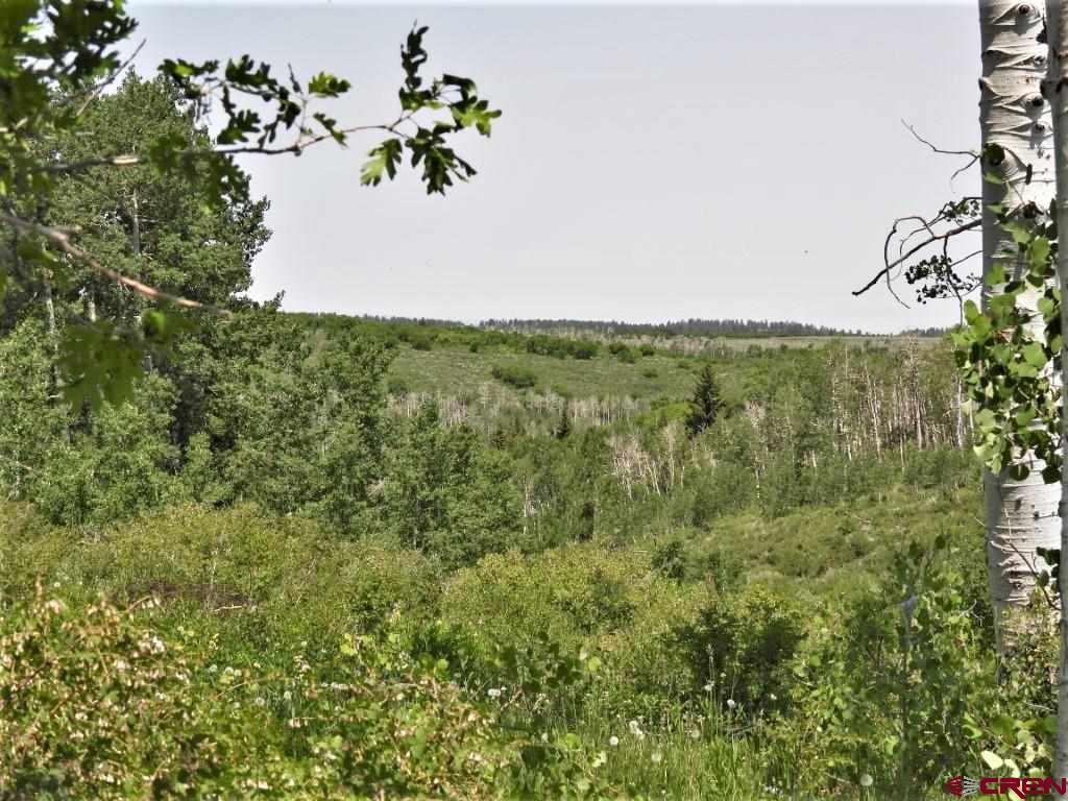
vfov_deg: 21.0
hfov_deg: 27.8
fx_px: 2160
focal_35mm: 70
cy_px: 400
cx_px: 534
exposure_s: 1/1600
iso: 100
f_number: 3.5
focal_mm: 12.5
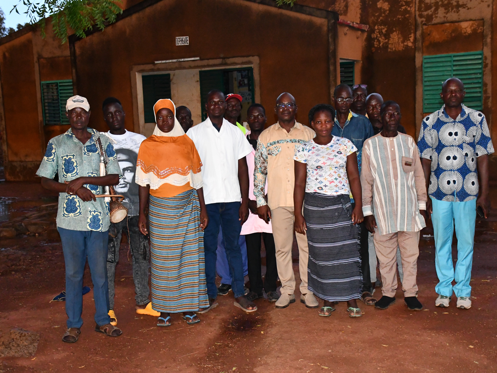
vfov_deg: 28.0
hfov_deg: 36.8
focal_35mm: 52
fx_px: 747
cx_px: 258
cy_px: 187
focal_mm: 32
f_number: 4
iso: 6400
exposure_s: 1/60
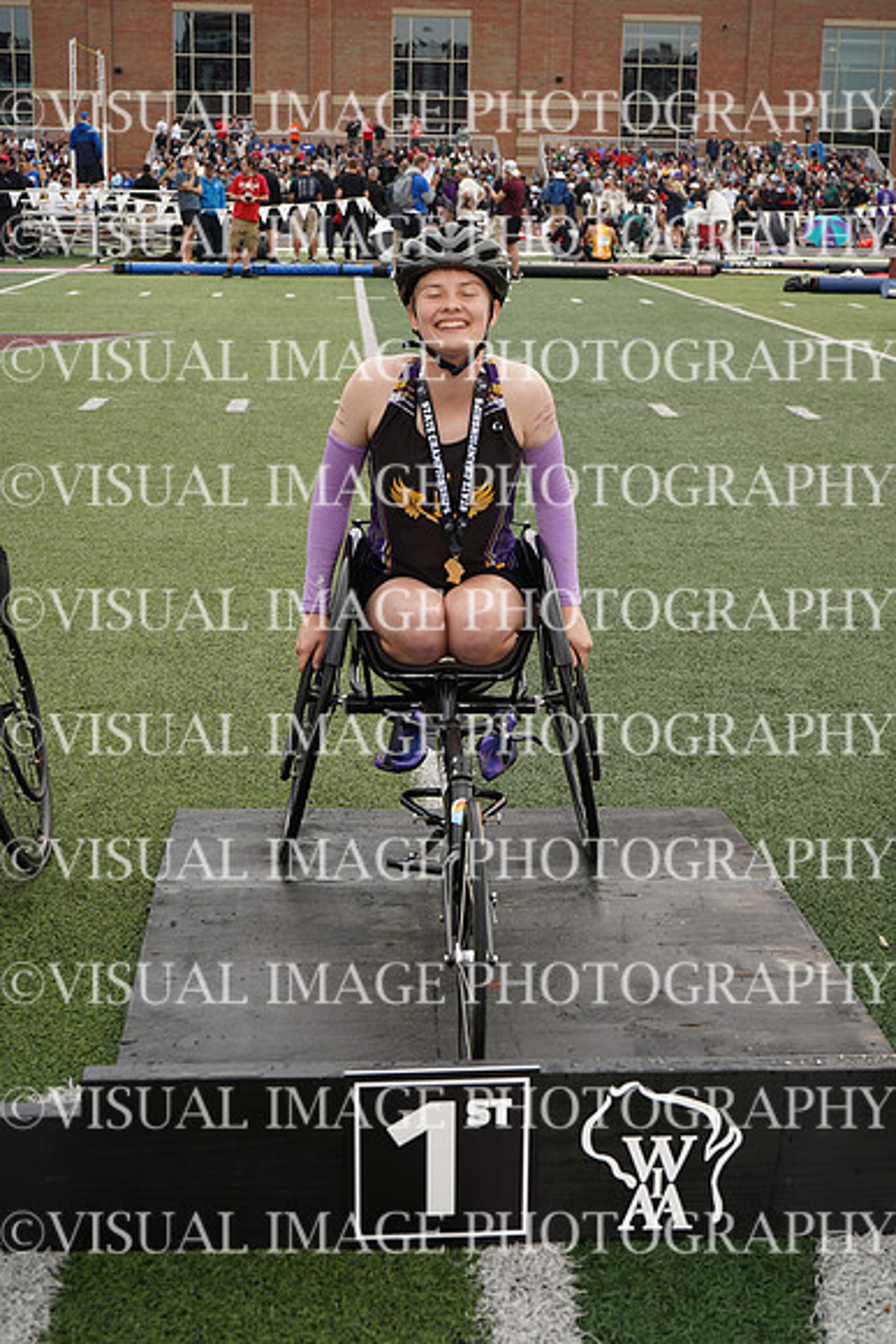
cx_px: 448
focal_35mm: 49
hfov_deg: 27.5
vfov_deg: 40.3
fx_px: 1828
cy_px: 672
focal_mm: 49
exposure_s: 1/160
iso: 200
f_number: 8
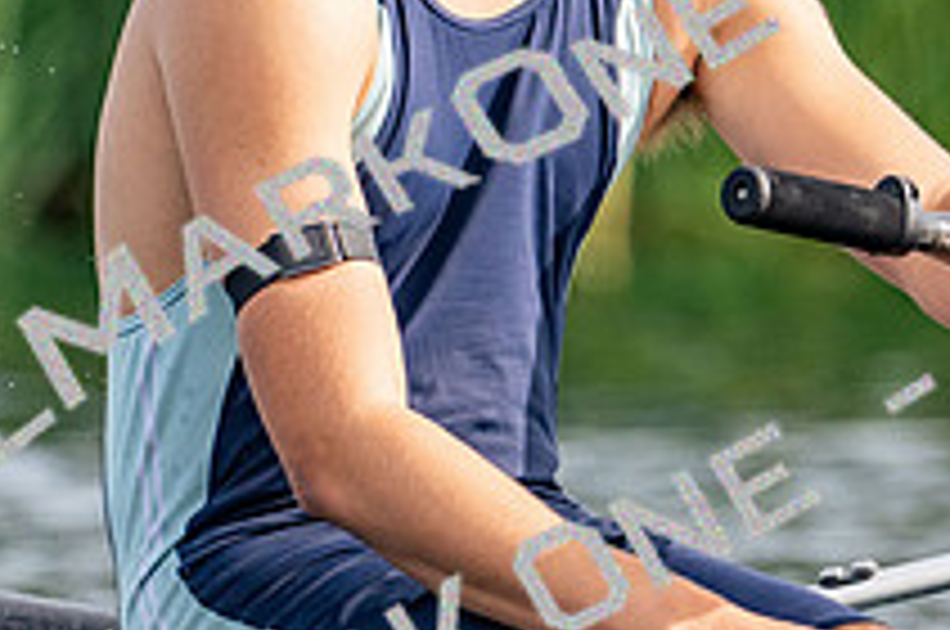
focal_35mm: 1651
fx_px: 43501
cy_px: -58
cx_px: 644
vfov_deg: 0.8
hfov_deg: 1.3
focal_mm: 400
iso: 640
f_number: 4.5
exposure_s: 1/2500
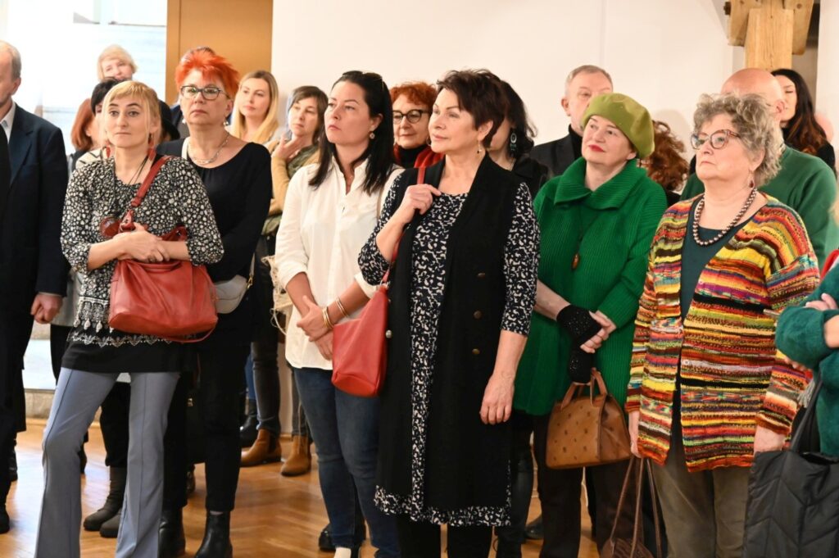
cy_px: 279
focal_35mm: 73
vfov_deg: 18.6
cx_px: 420
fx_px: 1700
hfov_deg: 27.7
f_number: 6
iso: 10000
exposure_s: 1/50
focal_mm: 73
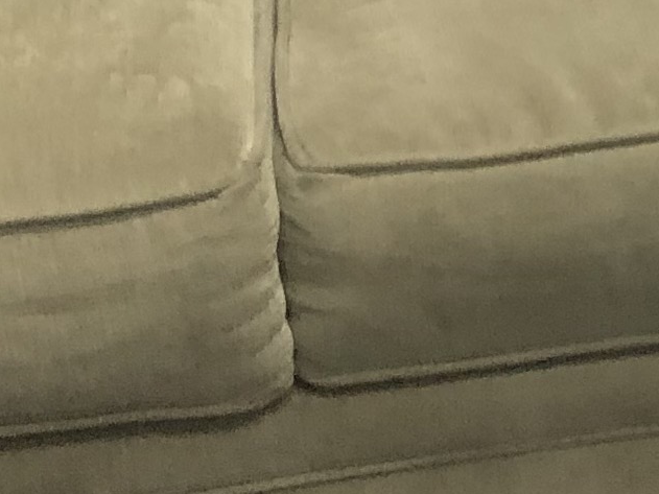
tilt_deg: -16.0
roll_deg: +0.1
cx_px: 1067
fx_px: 3407
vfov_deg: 7.8
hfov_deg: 10.6
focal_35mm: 179
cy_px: -579
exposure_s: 1/30
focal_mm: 4
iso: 25
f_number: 1.8
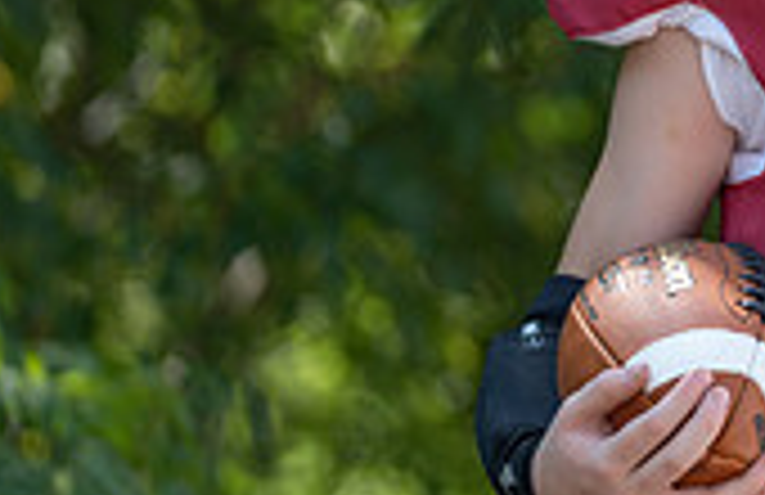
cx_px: 947
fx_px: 10255
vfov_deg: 2.8
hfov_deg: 4.3
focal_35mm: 487
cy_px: 4
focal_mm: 134
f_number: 2.8
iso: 80
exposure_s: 1/320
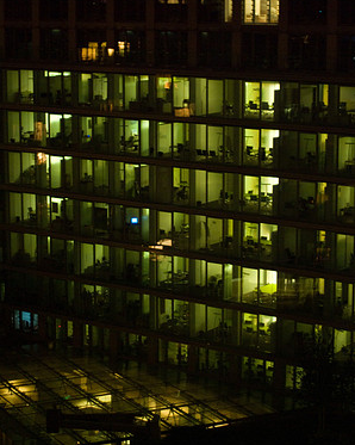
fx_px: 1117
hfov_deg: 18.1
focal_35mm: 85
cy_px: 203
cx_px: 178
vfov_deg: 22.5
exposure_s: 1/10
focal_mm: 50
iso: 800
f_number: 1.4
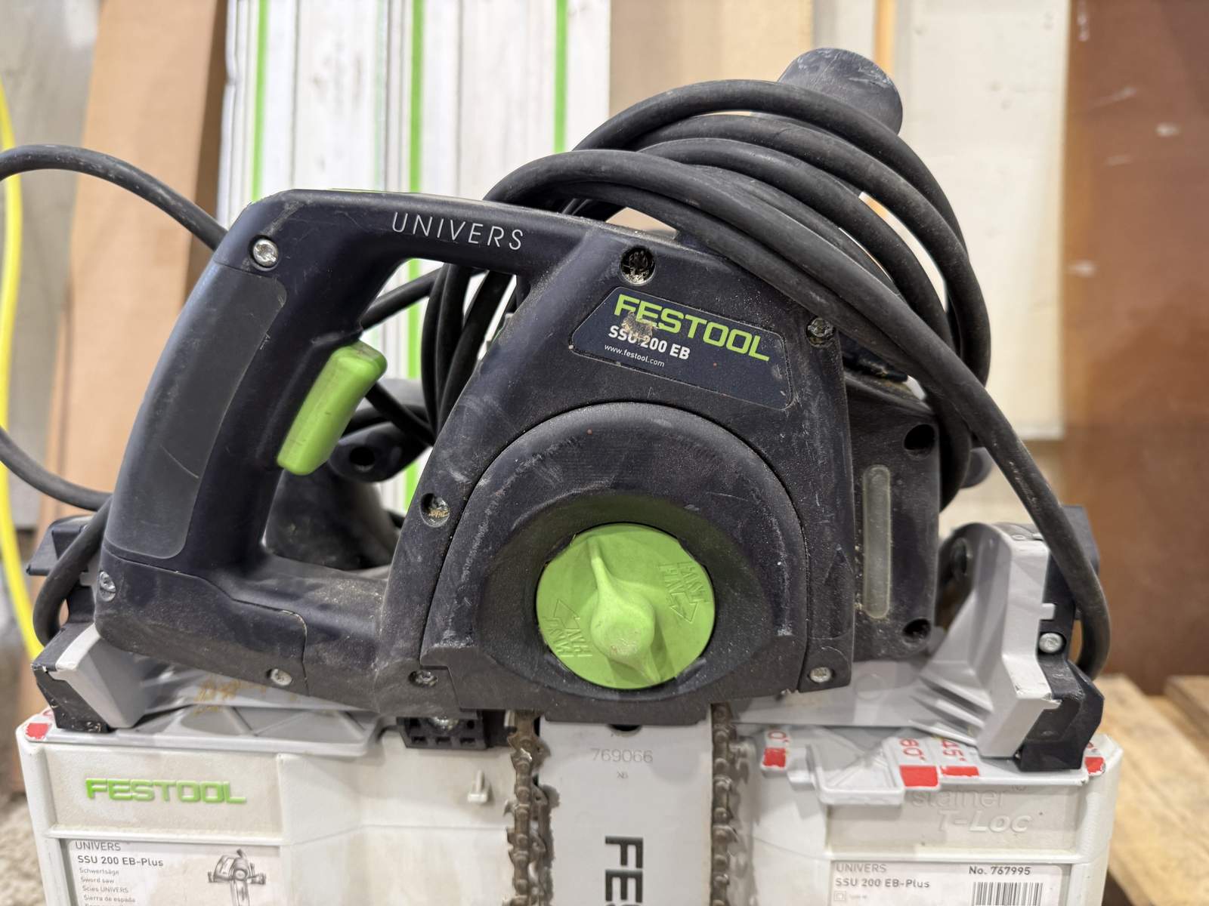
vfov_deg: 56.8
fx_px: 838
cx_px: 604
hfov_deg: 71.6
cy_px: 453
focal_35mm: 24
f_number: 1.78
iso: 250
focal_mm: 6.76
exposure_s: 1/60
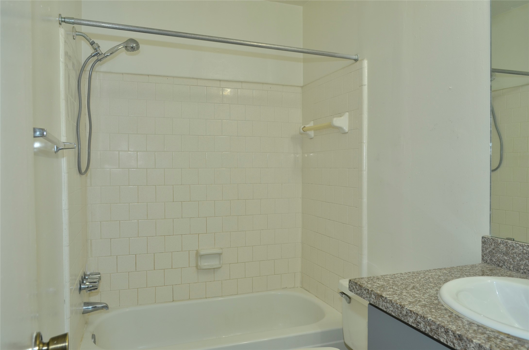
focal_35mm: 26
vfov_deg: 50.2
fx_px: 374
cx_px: 264
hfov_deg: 70.5
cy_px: 175
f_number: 5
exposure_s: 1/60
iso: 200
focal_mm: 17
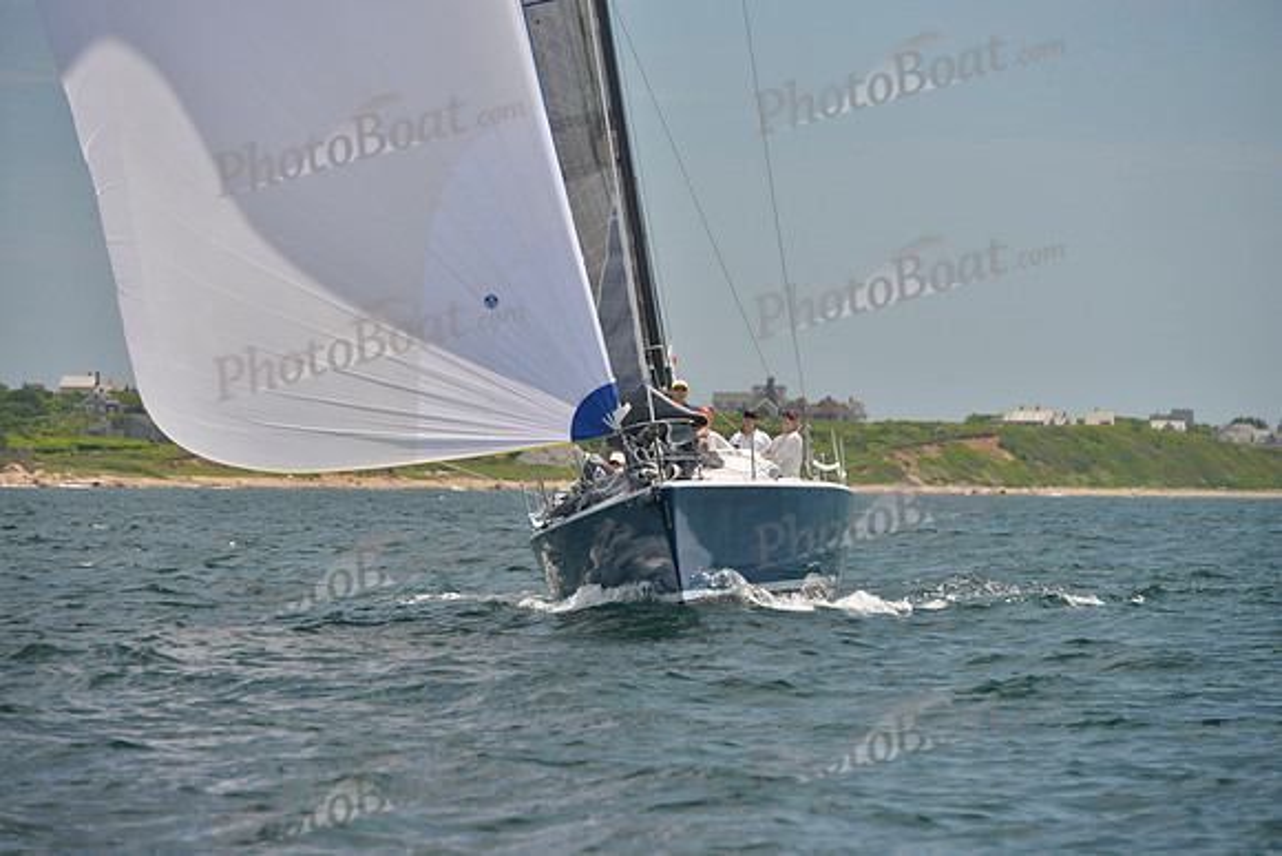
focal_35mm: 200
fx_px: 7124
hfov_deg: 10.3
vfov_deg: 6.9
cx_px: 641
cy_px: 428
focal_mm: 200
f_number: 7.1
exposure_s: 1/800
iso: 400
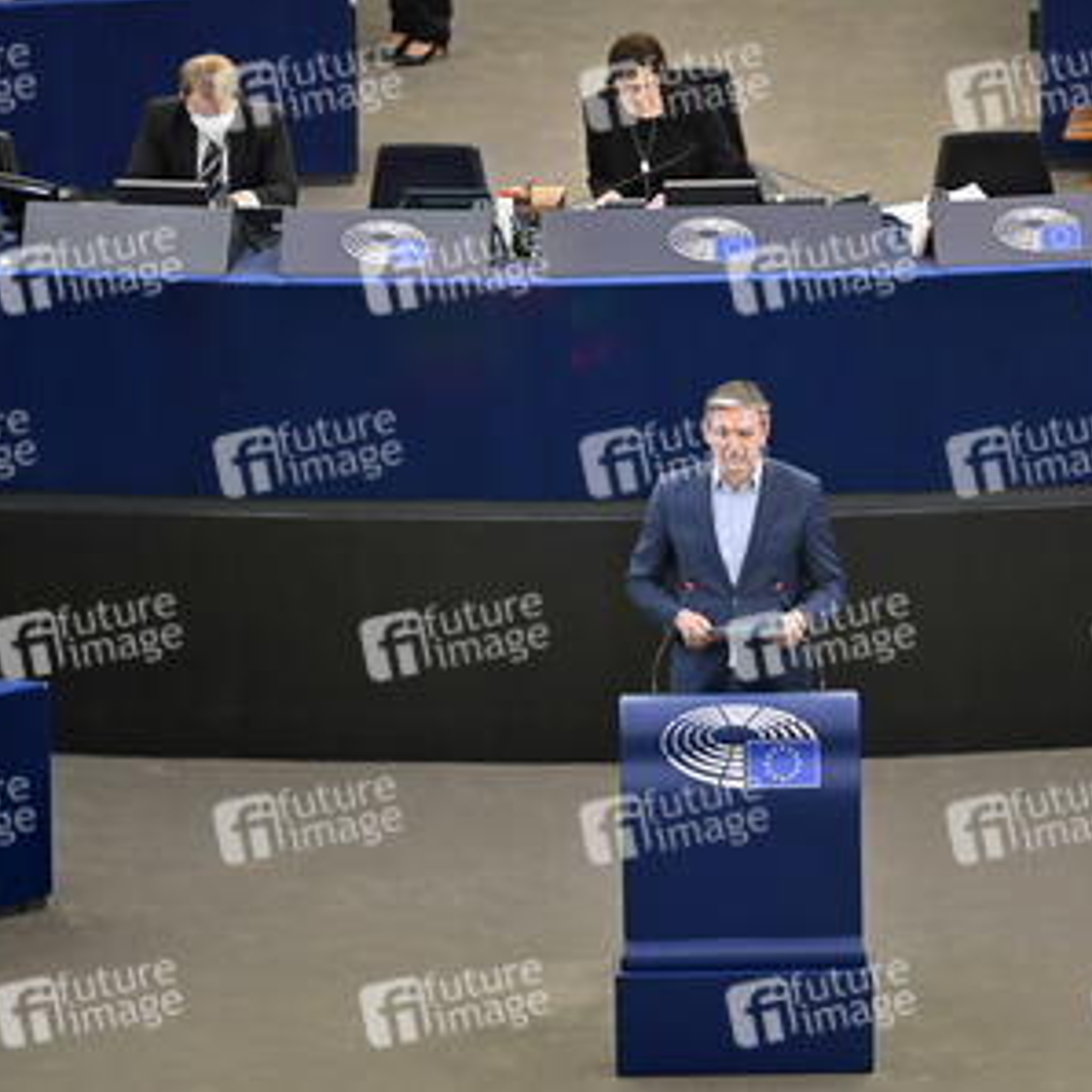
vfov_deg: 6.8
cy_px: 546
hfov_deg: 6.8
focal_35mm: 257
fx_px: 9172
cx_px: 722
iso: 1000
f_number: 2.8
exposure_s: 1/250
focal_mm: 200
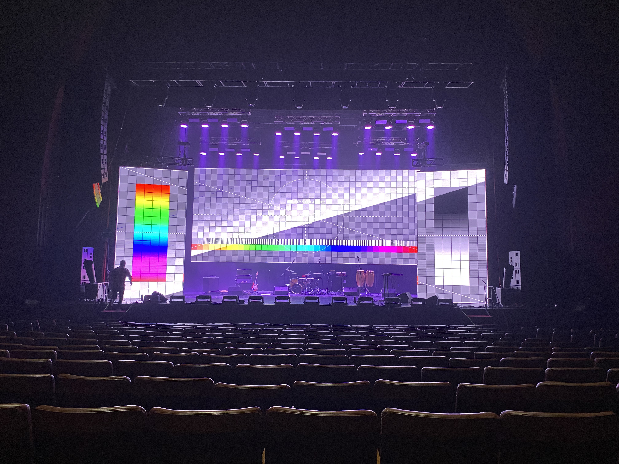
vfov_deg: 53.1
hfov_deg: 67.3
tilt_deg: +5.2
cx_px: 310
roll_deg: -1.1
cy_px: 232
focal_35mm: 26
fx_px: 465
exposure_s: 1/50
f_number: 1.8
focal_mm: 4.25
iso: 250
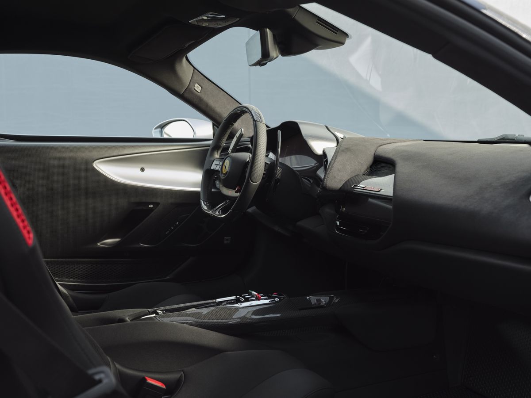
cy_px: 199
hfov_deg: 46.8
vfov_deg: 36.0
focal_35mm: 40
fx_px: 614
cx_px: 266
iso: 2500
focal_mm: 50.8
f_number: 8
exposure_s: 1/200
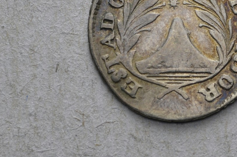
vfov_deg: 5.5
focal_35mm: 248
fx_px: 1626
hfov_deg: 8.3
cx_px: 260
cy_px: -1
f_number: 14
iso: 400
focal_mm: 55
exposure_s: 1/250
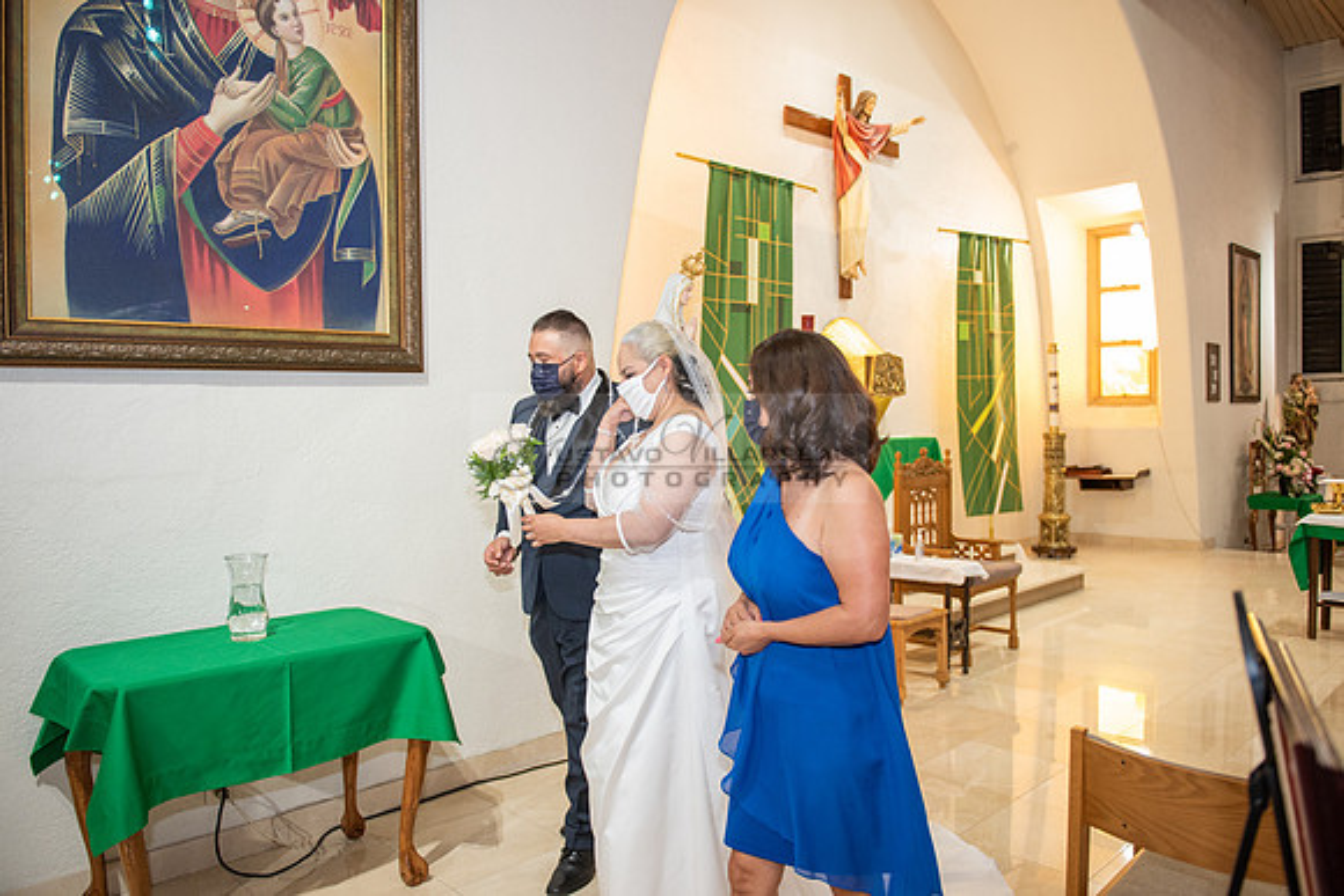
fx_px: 947
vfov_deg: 50.7
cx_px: 694
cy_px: 449
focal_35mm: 25
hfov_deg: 70.7
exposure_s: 1/160
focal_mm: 24
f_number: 2.8
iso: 1000
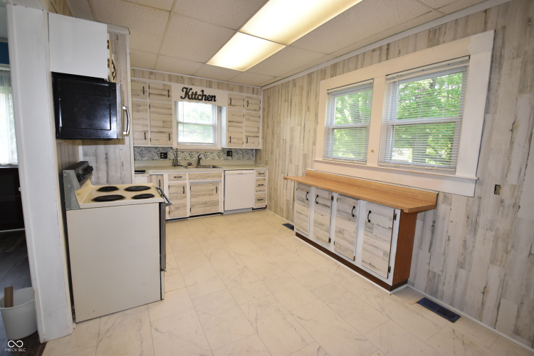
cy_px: 178
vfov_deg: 77.3
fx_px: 222
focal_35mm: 15
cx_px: 267
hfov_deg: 100.4
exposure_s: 1/100
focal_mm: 10
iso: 800
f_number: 5
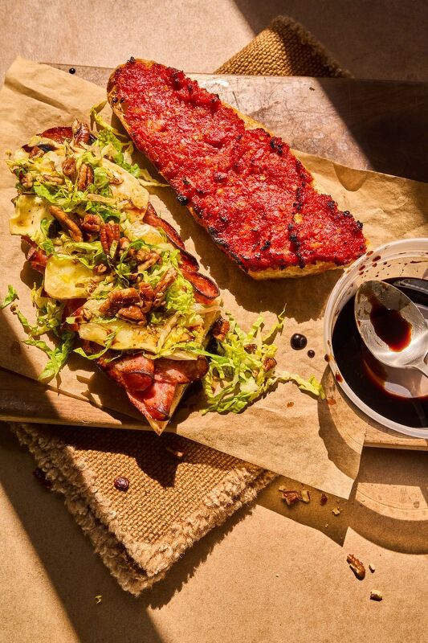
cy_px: 322
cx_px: 214
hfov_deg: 37.8
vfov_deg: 54.4
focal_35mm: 35
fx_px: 624
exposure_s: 1/160
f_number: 11
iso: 320
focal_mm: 35
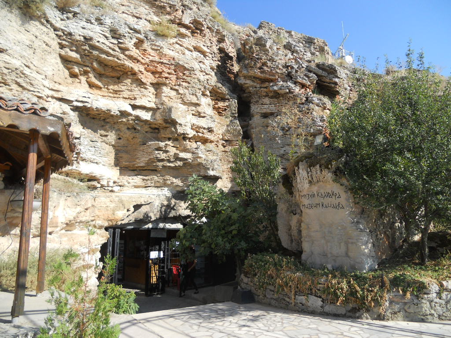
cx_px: 226
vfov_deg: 51.4
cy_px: 169
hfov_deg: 65.3
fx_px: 352
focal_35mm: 27
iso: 80
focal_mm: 4.9
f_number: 3.2
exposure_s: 1/640
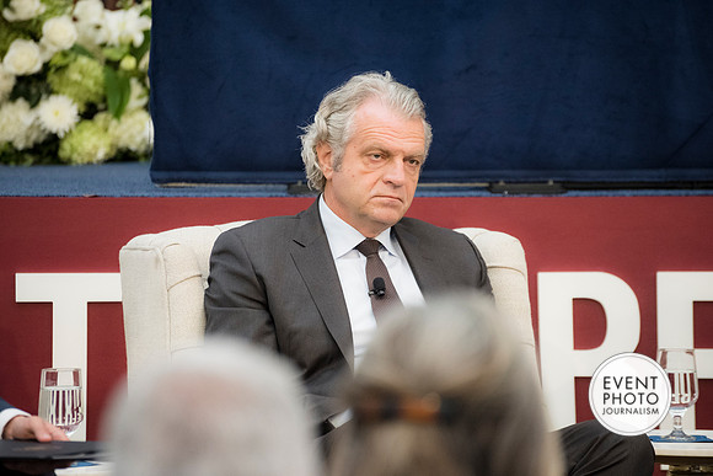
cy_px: 238
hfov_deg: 9.4
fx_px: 4358
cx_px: 356
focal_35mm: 220
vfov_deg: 6.2
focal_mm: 220
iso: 2800
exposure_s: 1/500
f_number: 5.3
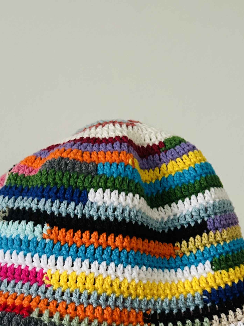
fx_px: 526
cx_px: 116
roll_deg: -2.1
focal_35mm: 56
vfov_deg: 33.4
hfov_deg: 26.1
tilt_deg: +0.4
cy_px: 257
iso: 400
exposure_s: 1/60
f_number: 1.5
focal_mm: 5.7
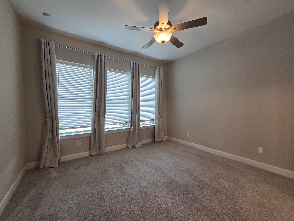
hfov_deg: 106.2
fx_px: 110
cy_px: 110
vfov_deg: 89.9
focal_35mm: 13
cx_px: 147
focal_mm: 2.2
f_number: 2.2
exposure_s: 1/120
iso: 200
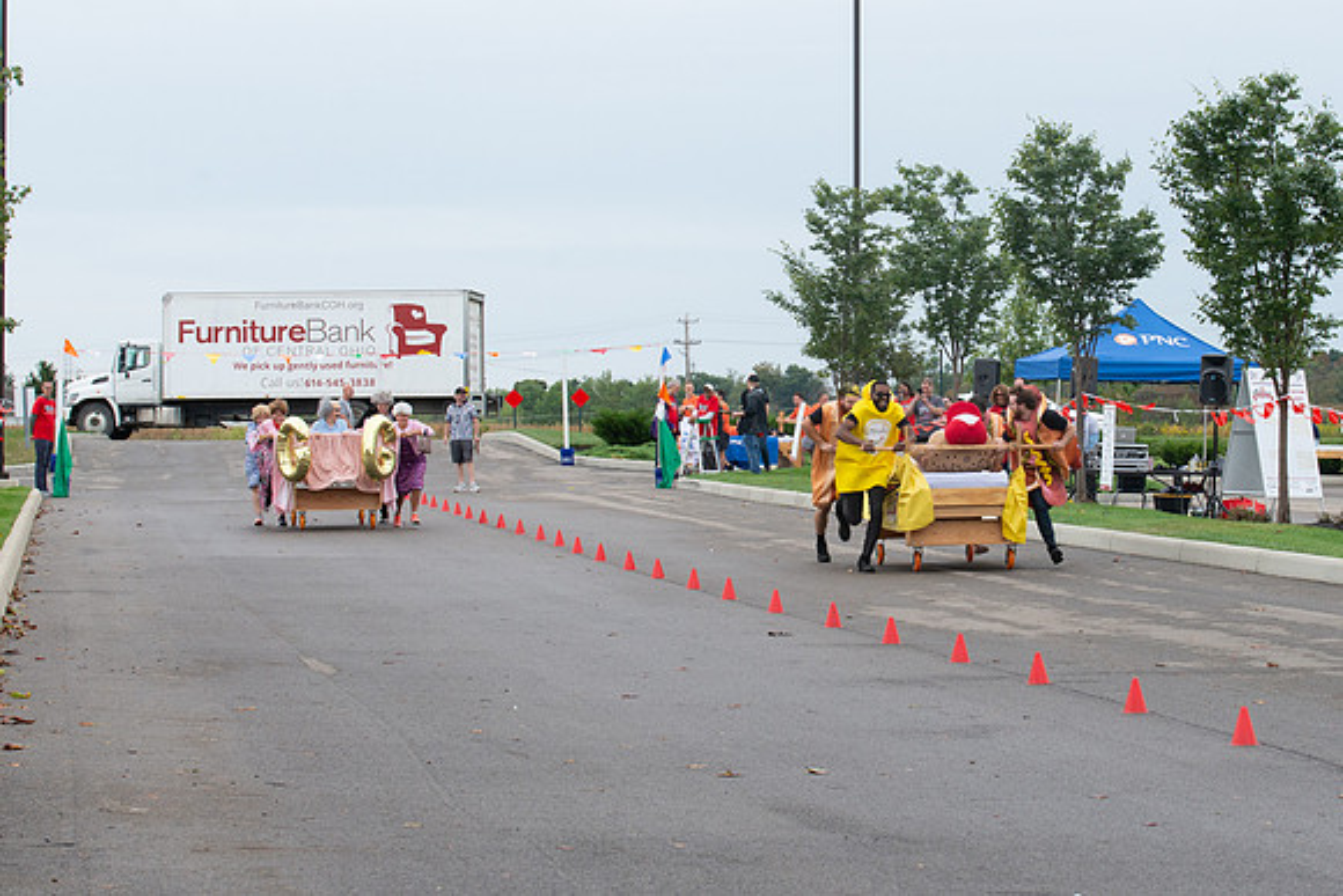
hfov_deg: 18.0
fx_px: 4221
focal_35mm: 113
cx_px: 854
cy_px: 427
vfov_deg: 12.1
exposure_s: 1/250
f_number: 10
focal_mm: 70
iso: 640
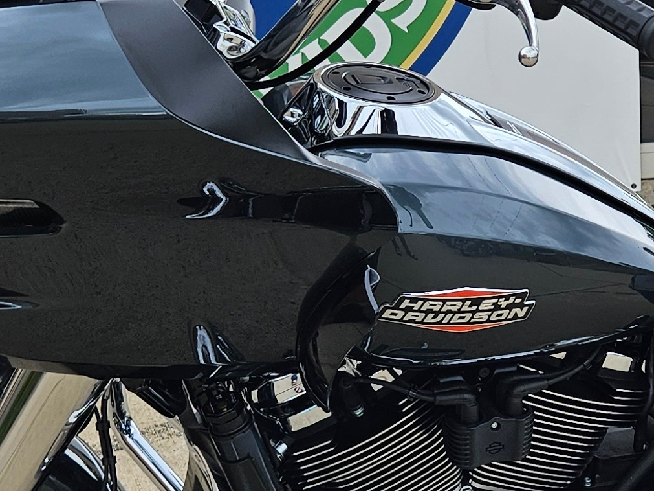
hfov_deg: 21.3
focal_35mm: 91
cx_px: 501
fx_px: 1719
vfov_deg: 16.2
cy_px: 226
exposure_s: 1/260
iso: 25
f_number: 1.8
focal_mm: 5.4
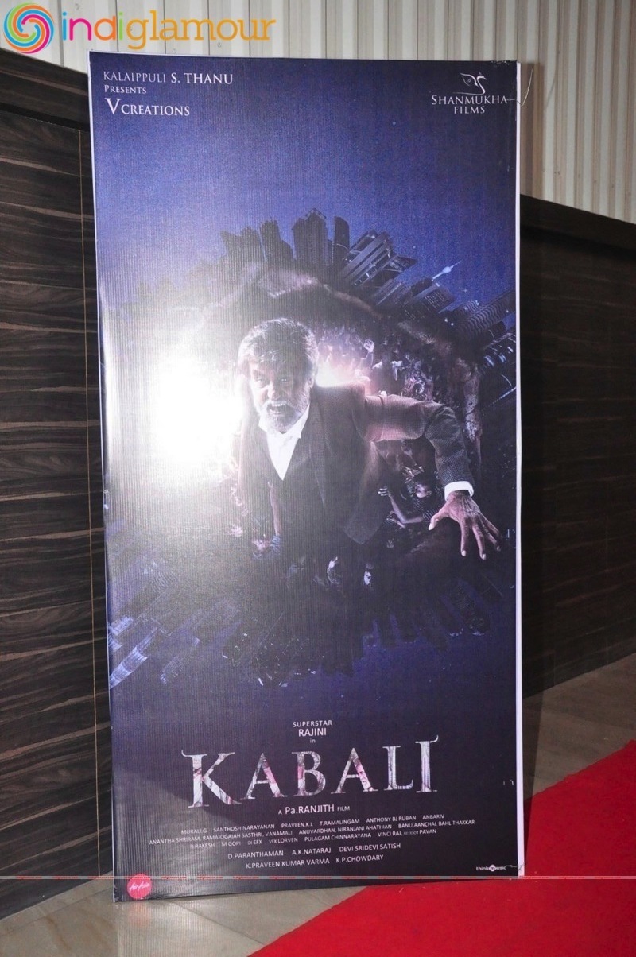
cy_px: 478
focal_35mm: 39
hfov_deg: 34.1
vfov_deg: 49.6
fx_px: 1036
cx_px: 318
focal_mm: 26
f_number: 4.5
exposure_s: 1/125
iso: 3200
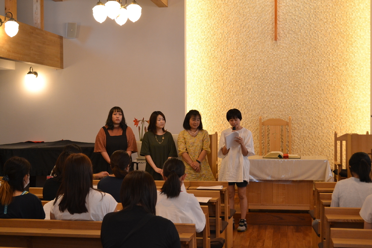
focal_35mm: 52
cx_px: 186
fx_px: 542
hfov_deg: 37.9
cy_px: 124
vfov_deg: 25.8
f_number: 5
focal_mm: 35
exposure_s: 1/60
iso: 900
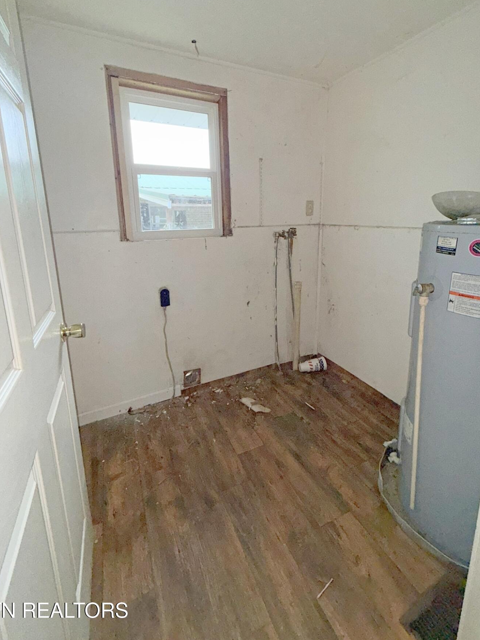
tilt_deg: -11.4
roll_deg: -0.1
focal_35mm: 16
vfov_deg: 94.0
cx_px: 247
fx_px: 296
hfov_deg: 78.1
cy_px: 278
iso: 80
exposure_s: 1/122
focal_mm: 2.22
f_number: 2.2
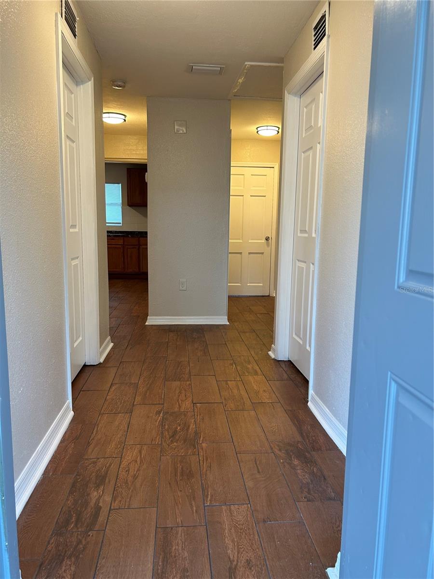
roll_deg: -0.9
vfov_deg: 67.3
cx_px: 217
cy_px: 290
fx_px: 435
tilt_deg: -8.2
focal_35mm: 26
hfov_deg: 53.1
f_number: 1.5
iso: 80
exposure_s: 1/60
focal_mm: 5.7
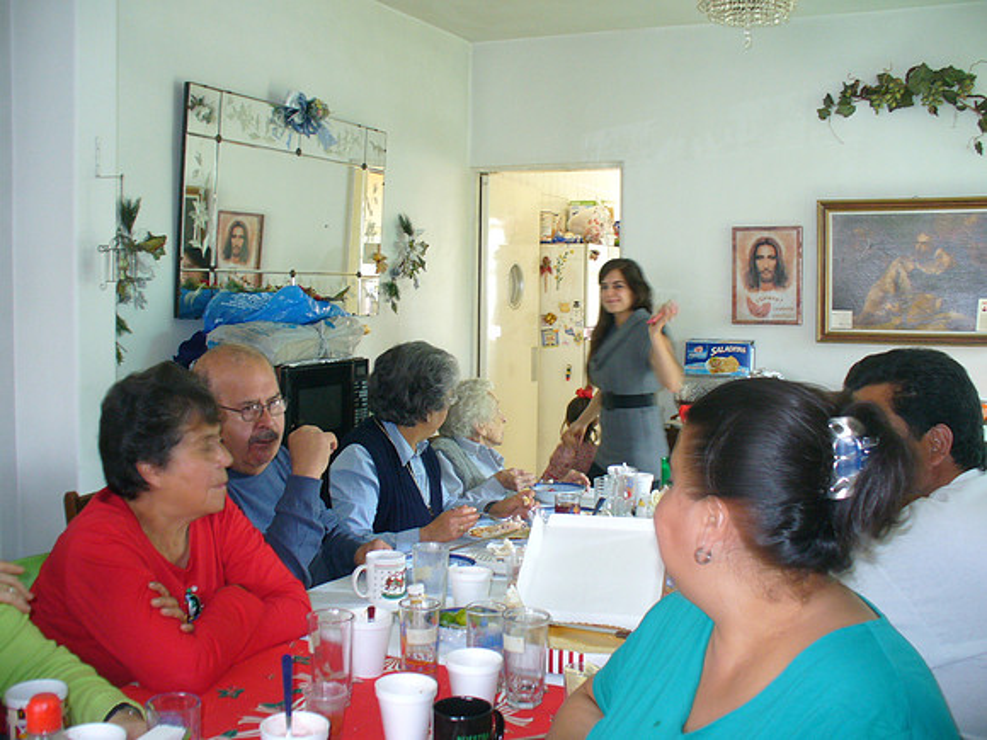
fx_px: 1055
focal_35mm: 37
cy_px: 370
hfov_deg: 50.1
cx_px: 494
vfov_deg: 38.7
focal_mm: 6.1
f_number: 2.8
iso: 100
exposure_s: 1/10
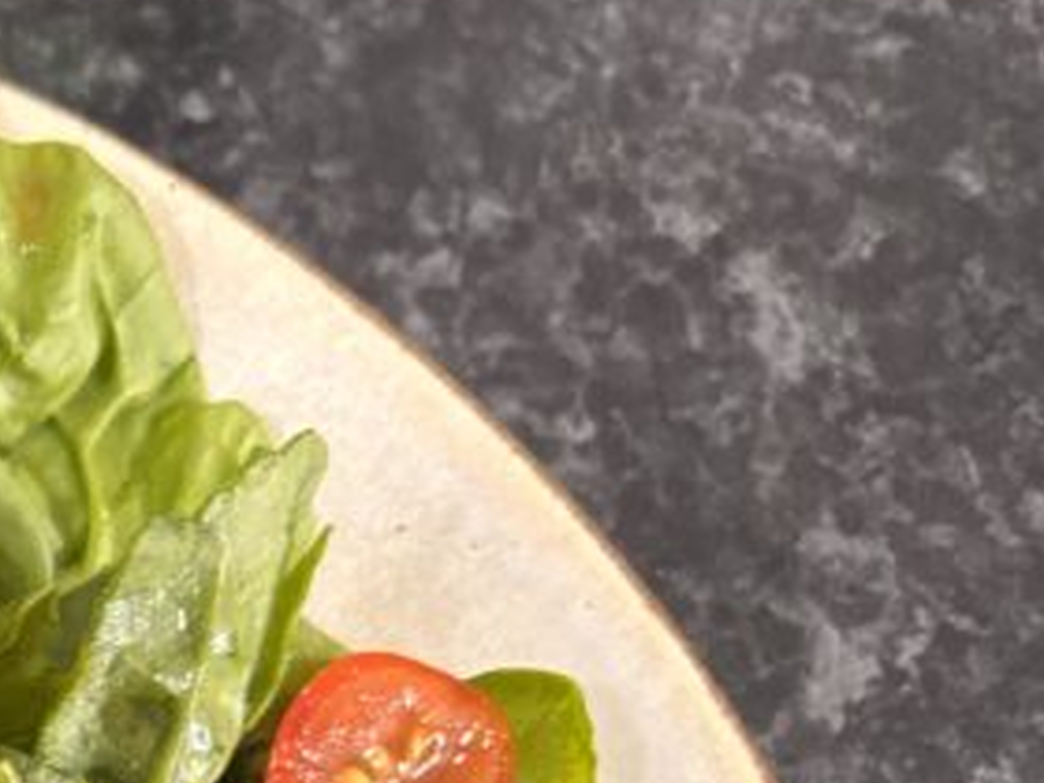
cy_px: 1257
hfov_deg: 17.4
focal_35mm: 95
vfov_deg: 14.3
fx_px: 2865
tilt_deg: -64.5
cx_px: -746
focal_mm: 5.96
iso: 320
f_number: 1.6
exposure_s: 1/50
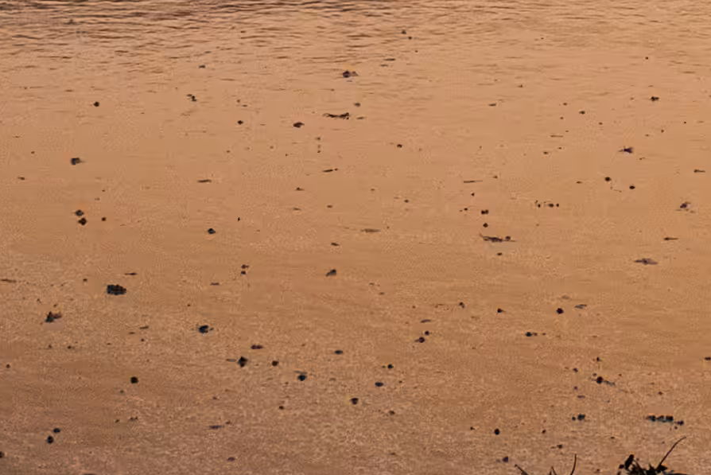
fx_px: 3458
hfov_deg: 11.6
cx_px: 699
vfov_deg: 7.4
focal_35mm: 175
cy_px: -593
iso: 100
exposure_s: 1/250
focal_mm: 26
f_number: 8
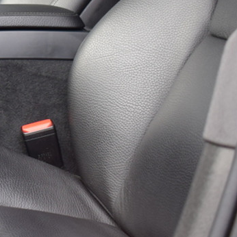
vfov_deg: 16.4
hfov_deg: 15.3
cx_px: -140
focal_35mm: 103
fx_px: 798
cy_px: -15
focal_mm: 20
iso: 450
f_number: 4
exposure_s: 1/60
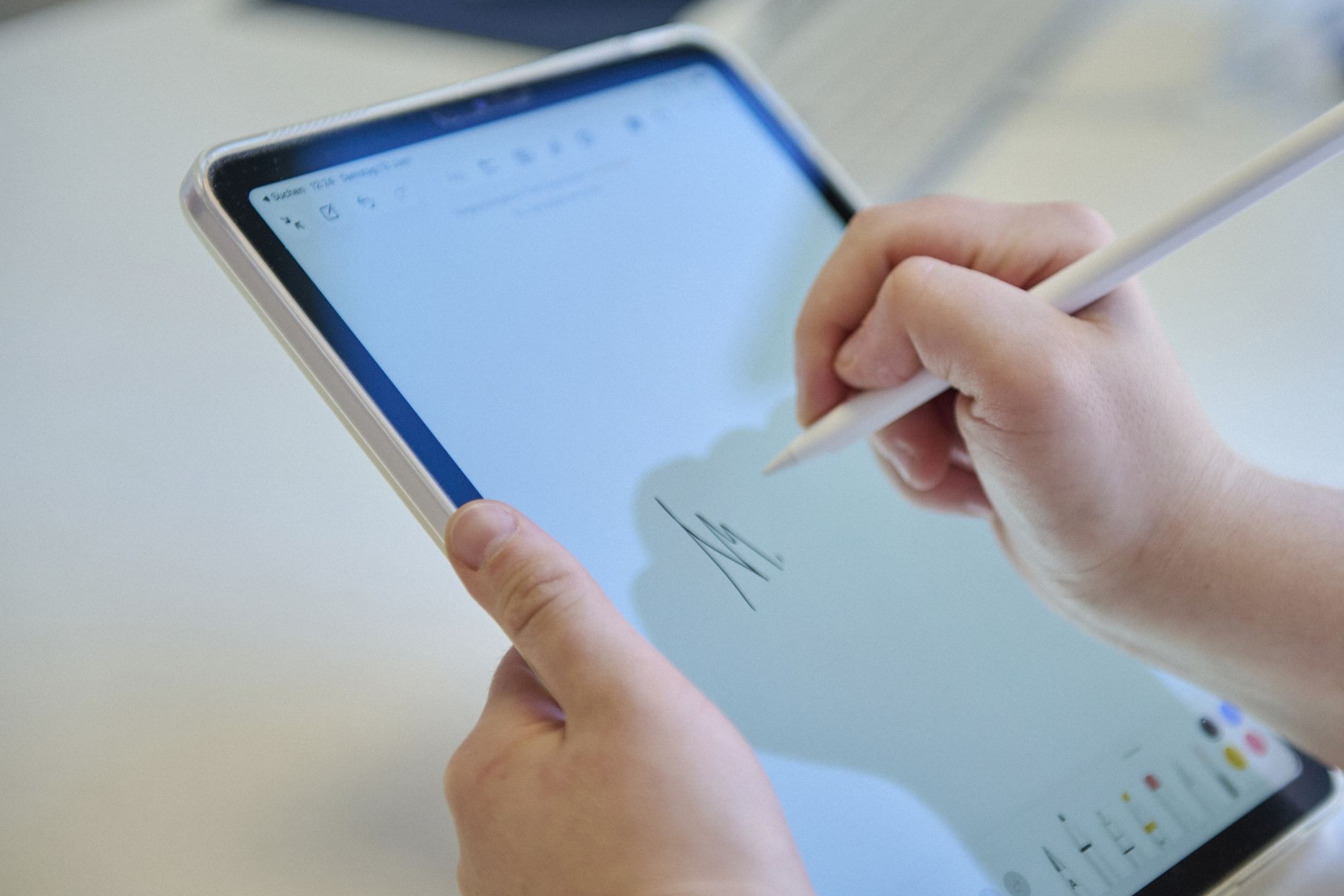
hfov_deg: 23.6
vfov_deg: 15.9
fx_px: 3210
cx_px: 816
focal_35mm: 86
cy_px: 428
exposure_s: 1/160
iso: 200
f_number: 2.8
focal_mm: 70
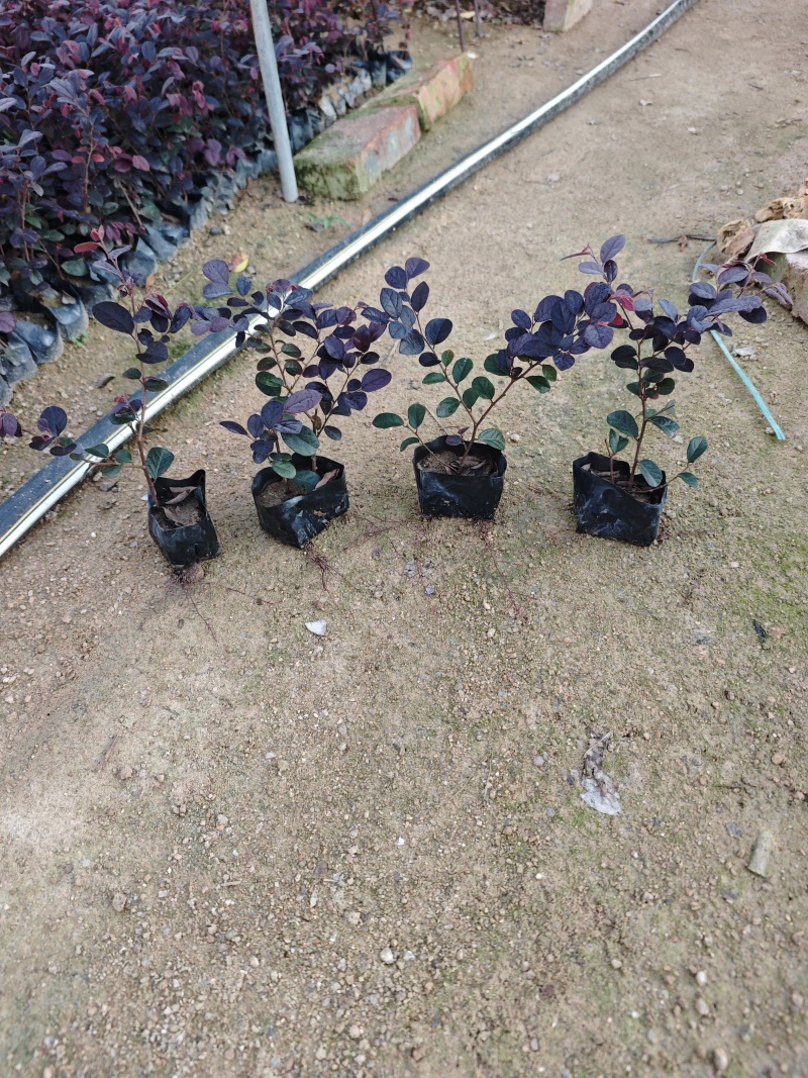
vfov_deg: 73.9
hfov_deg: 58.9
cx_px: 404
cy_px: 539
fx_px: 716
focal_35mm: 23
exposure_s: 1/44.5
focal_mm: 6.55
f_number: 1.6
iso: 800
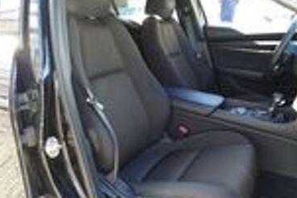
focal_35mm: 33
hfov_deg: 57.2
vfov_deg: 39.9
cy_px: 89
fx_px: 272
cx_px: 154
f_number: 2.8
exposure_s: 1/60
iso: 200
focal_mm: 9.12
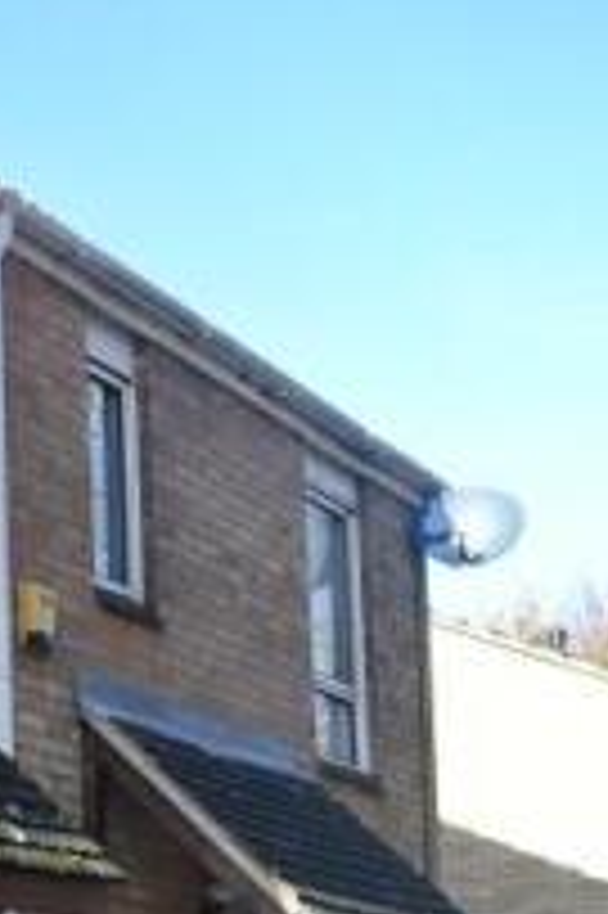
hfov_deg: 13.8
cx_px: -511
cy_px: 858
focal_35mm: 87
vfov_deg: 22.7
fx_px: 2208
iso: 100
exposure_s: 1/250
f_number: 4
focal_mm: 10
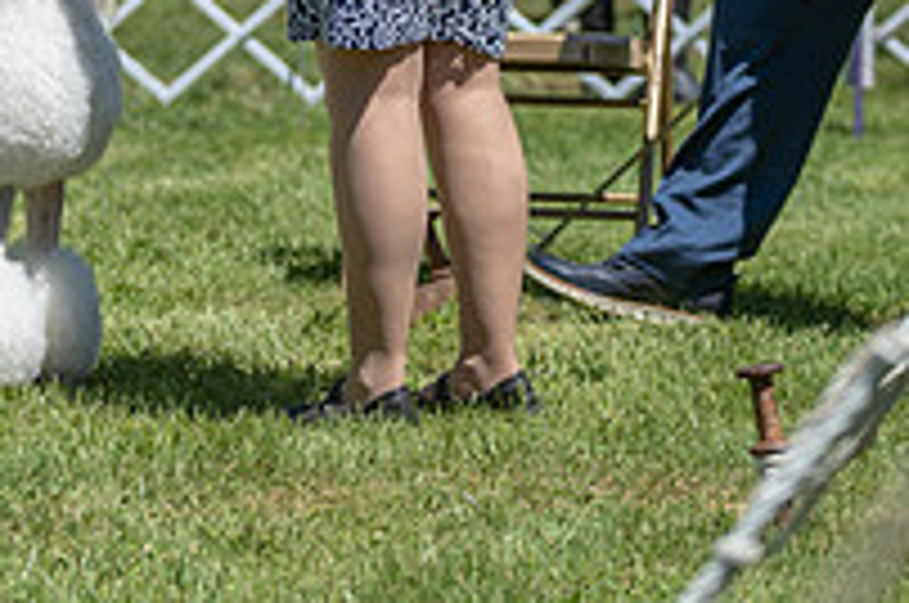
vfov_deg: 4.5
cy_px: -25
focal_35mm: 302
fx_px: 7613
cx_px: -81
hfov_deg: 6.8
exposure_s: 1/1000
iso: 100
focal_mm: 105
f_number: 4
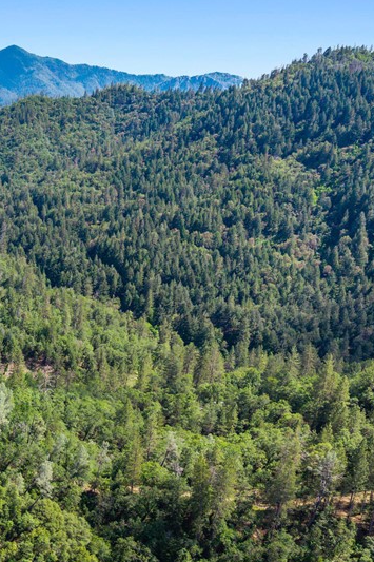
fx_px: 748
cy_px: 373
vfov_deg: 40.6
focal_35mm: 48
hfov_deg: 26.0
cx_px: -36
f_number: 1.8
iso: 100
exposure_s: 1/1250
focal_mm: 8.67
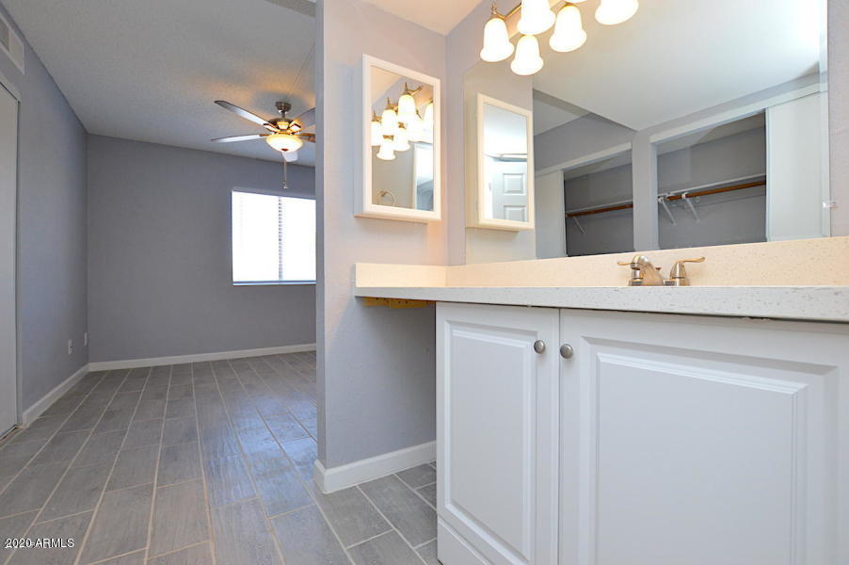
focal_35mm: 15
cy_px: 282
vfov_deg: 77.2
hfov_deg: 100.4
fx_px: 353
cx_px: 424
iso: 400
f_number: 5
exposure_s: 1/100
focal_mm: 10
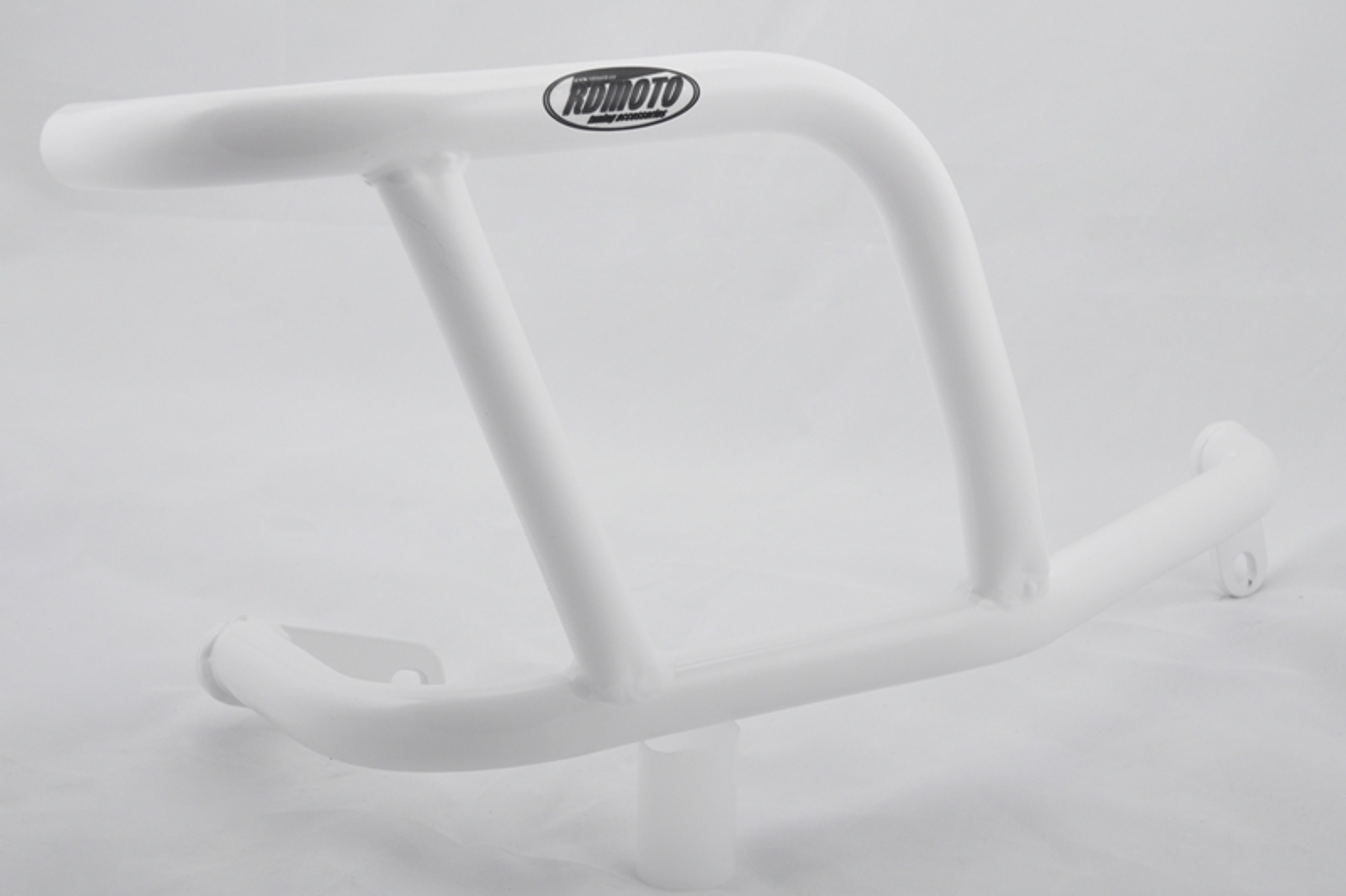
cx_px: 673
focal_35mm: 75
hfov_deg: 27.0
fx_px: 2803
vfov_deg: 18.2
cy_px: 448
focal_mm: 50
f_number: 10
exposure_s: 1/160
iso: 200
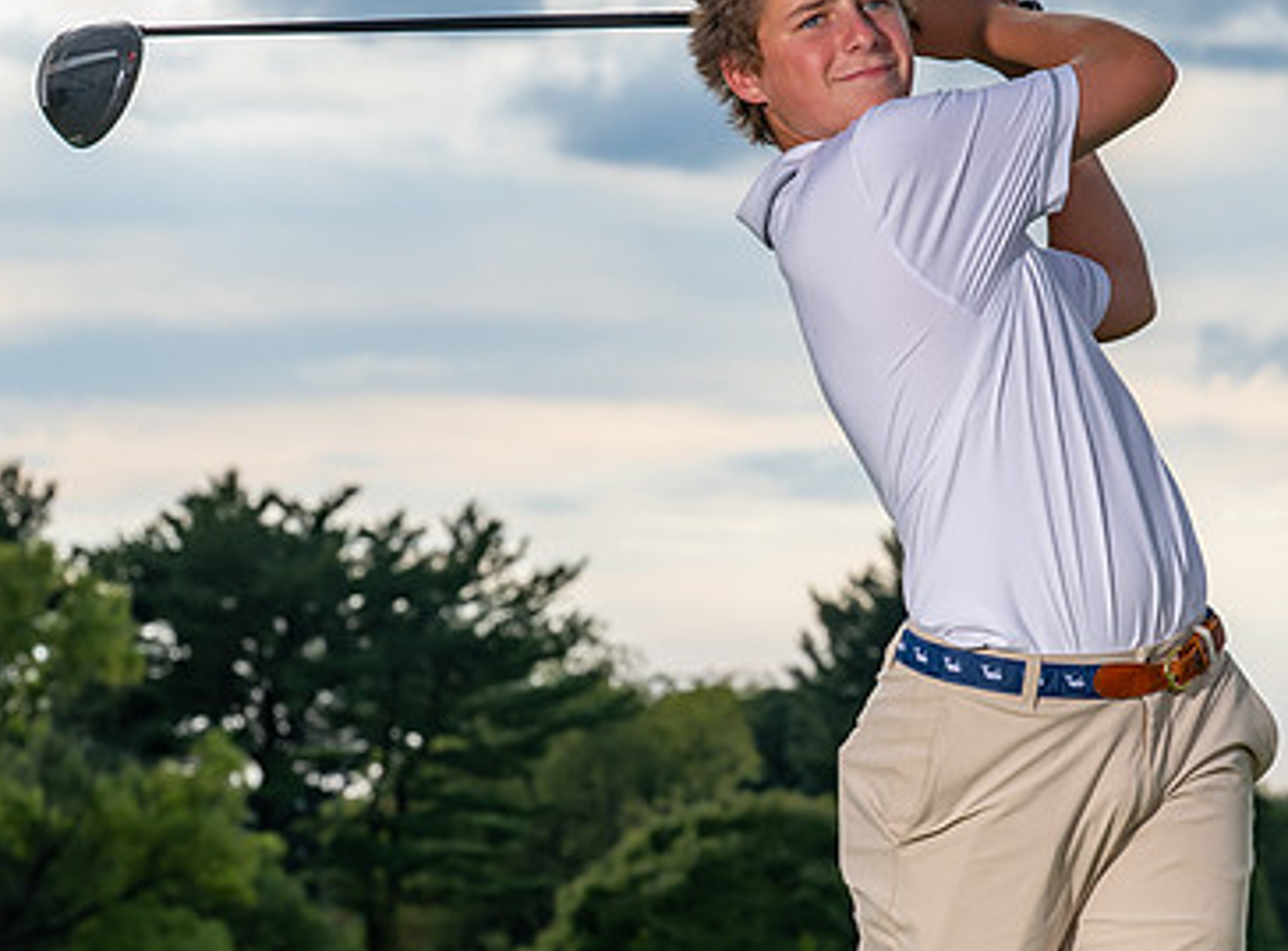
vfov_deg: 7.3
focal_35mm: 202
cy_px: 328
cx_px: 834
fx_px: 7477
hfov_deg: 9.8
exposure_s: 1/500
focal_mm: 70
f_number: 6.3
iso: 160
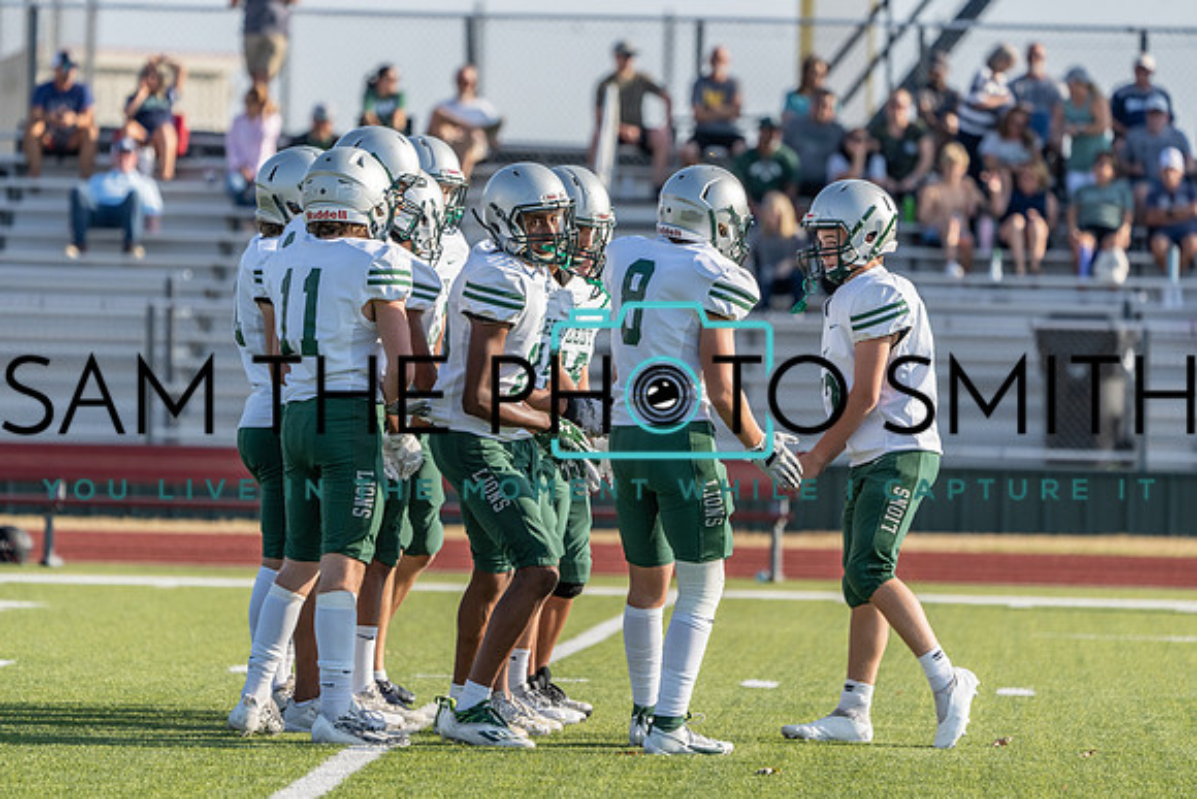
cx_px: 598
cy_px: 400
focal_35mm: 294
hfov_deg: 7.0
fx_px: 9777
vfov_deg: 4.7
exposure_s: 1/1250
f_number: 5.6
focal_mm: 294
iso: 320
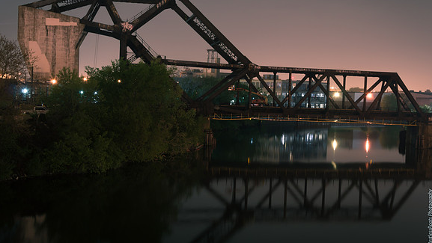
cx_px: 255
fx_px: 596
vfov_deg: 23.1
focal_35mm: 52
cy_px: 117
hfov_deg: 39.7
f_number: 10
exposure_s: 20
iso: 100
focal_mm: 28
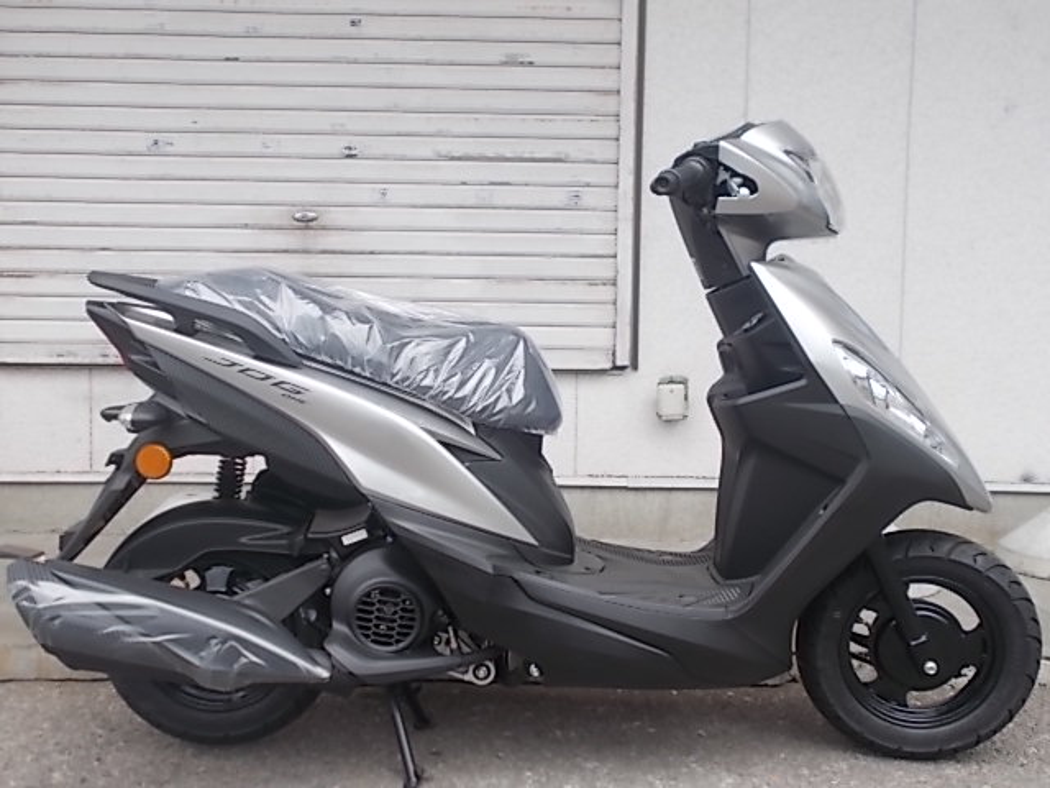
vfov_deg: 36.8
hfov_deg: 47.9
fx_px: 1183
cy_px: 394
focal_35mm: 39
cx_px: 525
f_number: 3.9
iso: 80
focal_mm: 6.9
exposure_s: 1/200
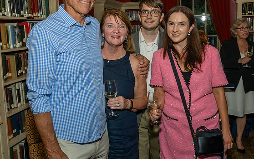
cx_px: 128
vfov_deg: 34.3
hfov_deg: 52.7
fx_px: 256
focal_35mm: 37
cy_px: 59
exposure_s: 1/250
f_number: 8
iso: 400
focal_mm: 20
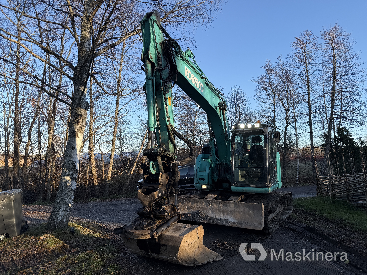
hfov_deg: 71.6
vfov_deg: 56.8
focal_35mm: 24
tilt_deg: +5.3
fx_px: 254
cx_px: 184
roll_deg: +0.8
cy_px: 138
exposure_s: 1/1250
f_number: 1.78
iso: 80
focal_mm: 6.76
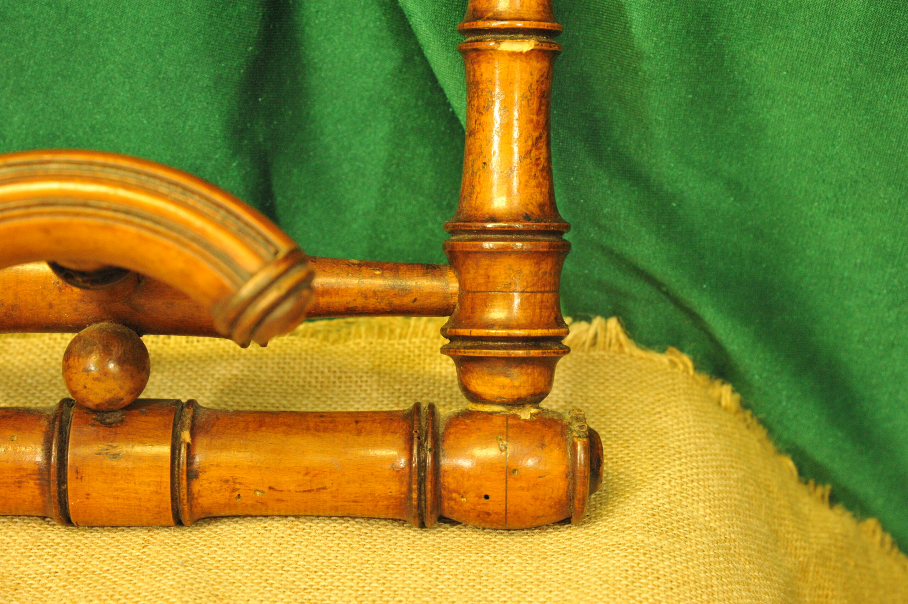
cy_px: 302
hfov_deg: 17.1
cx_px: 454
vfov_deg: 11.4
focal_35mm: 120
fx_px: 3024
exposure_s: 1/30
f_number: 9
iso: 6400
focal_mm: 120
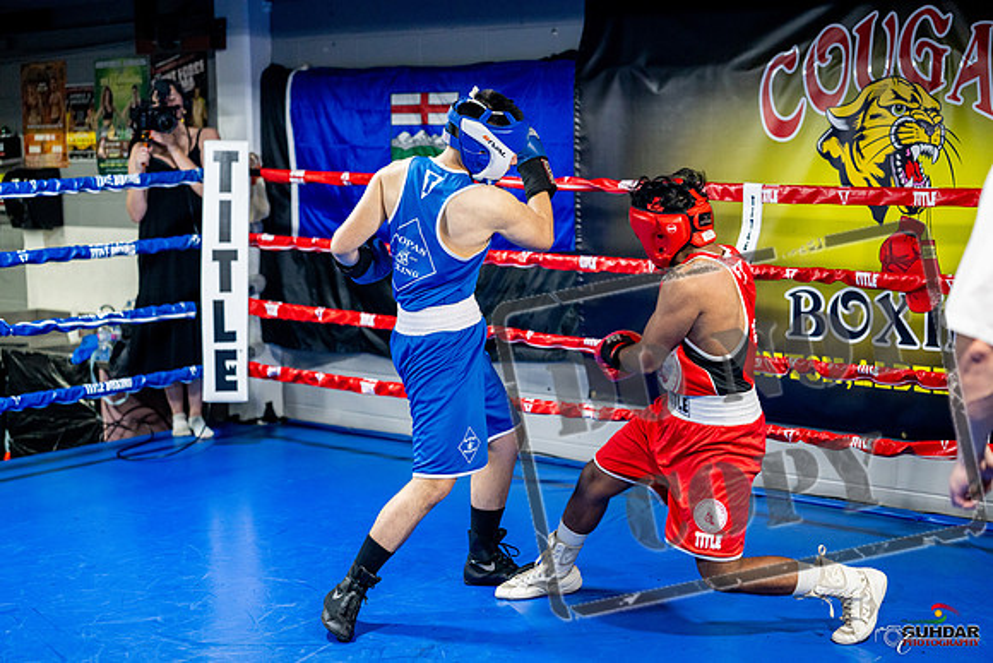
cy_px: 332
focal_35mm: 60
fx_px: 1655
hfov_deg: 33.4
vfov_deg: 22.6
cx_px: 496
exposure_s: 1/800
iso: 4000
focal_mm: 60
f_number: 2
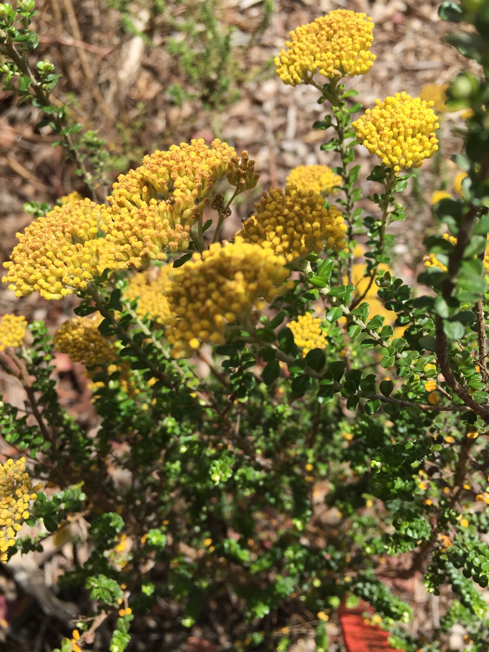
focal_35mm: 29
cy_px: 326
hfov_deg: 48.2
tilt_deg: -69.2
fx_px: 546
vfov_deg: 61.7
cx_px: 244
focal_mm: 4.15
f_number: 2.2
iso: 32
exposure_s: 1/1319
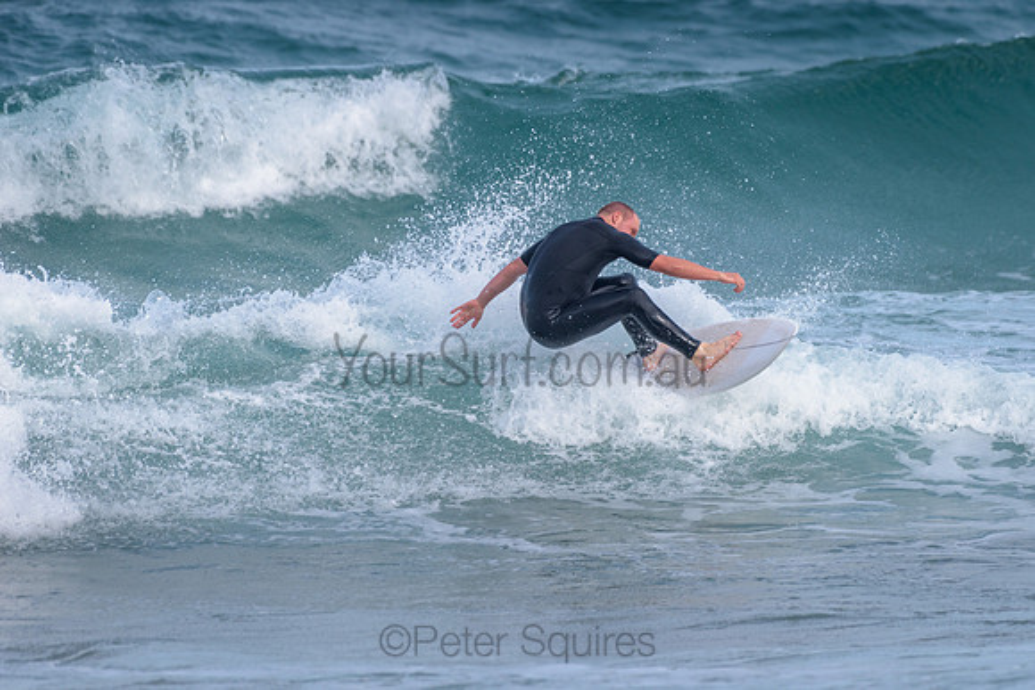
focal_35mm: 613
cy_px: 269
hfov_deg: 3.4
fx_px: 17620
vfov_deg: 2.2
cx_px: 634
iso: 280
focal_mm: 500
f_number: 5.6
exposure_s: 1/2000
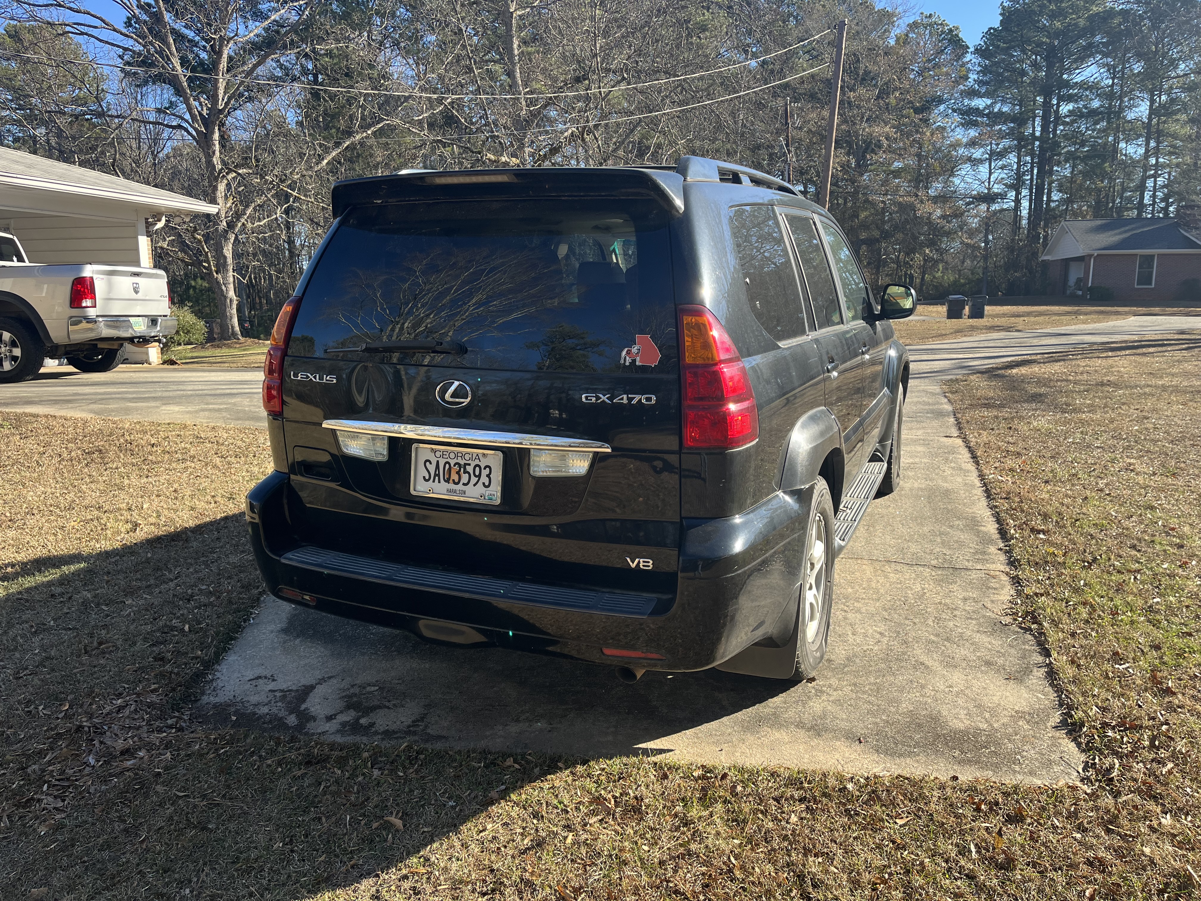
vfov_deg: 53.1
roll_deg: +0.2
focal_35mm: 26
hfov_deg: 67.3
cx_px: 600
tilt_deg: -9.8
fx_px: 902
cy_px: 450
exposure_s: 1/878
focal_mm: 5.1
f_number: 1.6
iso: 50
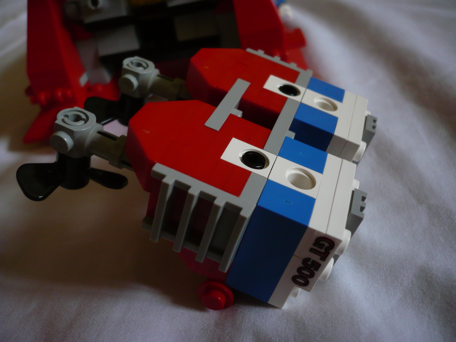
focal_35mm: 35
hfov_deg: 52.6
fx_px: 461
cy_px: 171
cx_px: 228
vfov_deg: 40.7
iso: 160
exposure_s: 1/30
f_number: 2.8
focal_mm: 5.8
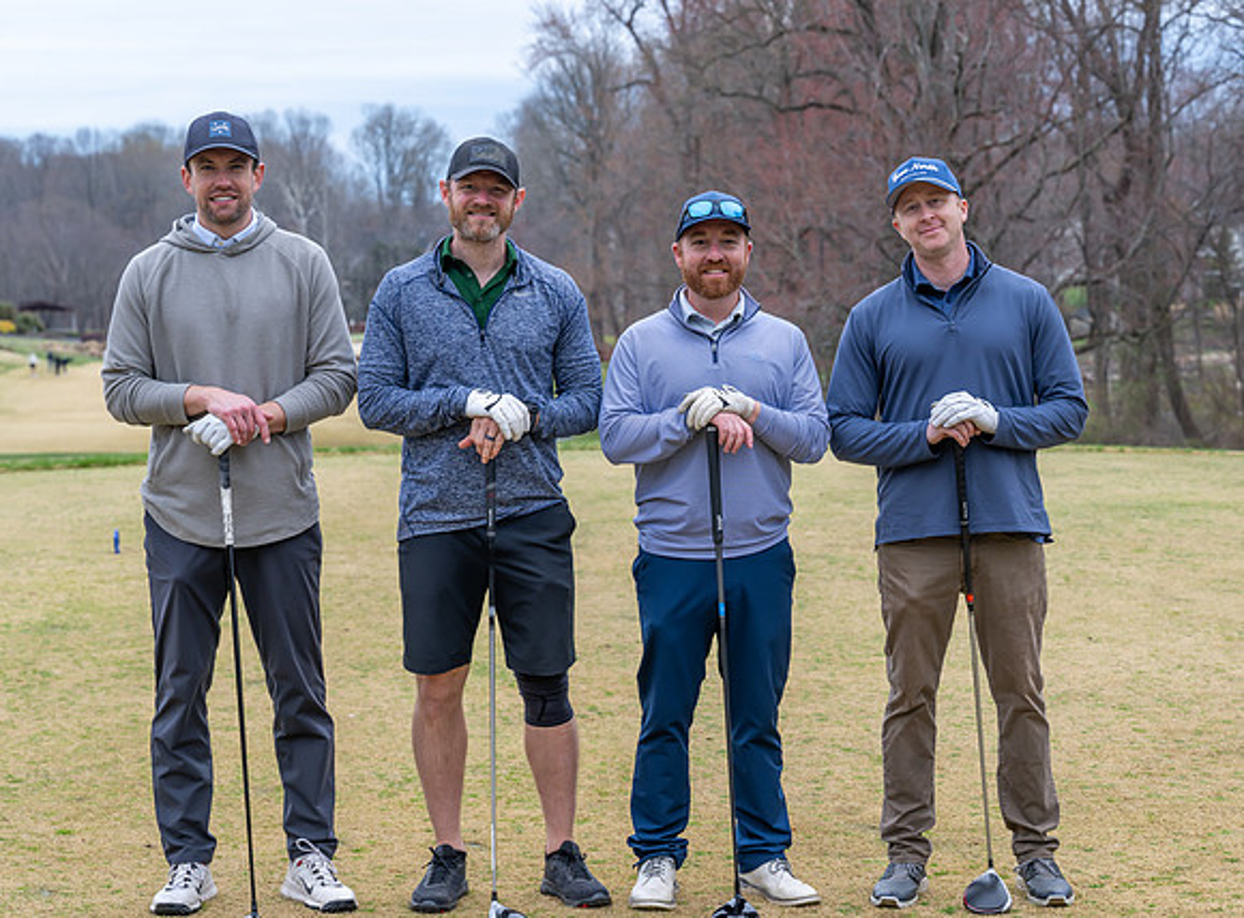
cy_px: 443
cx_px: 659
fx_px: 2932
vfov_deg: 17.8
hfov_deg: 24.0
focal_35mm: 82
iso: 250
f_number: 5.6
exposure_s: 1/320
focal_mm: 74
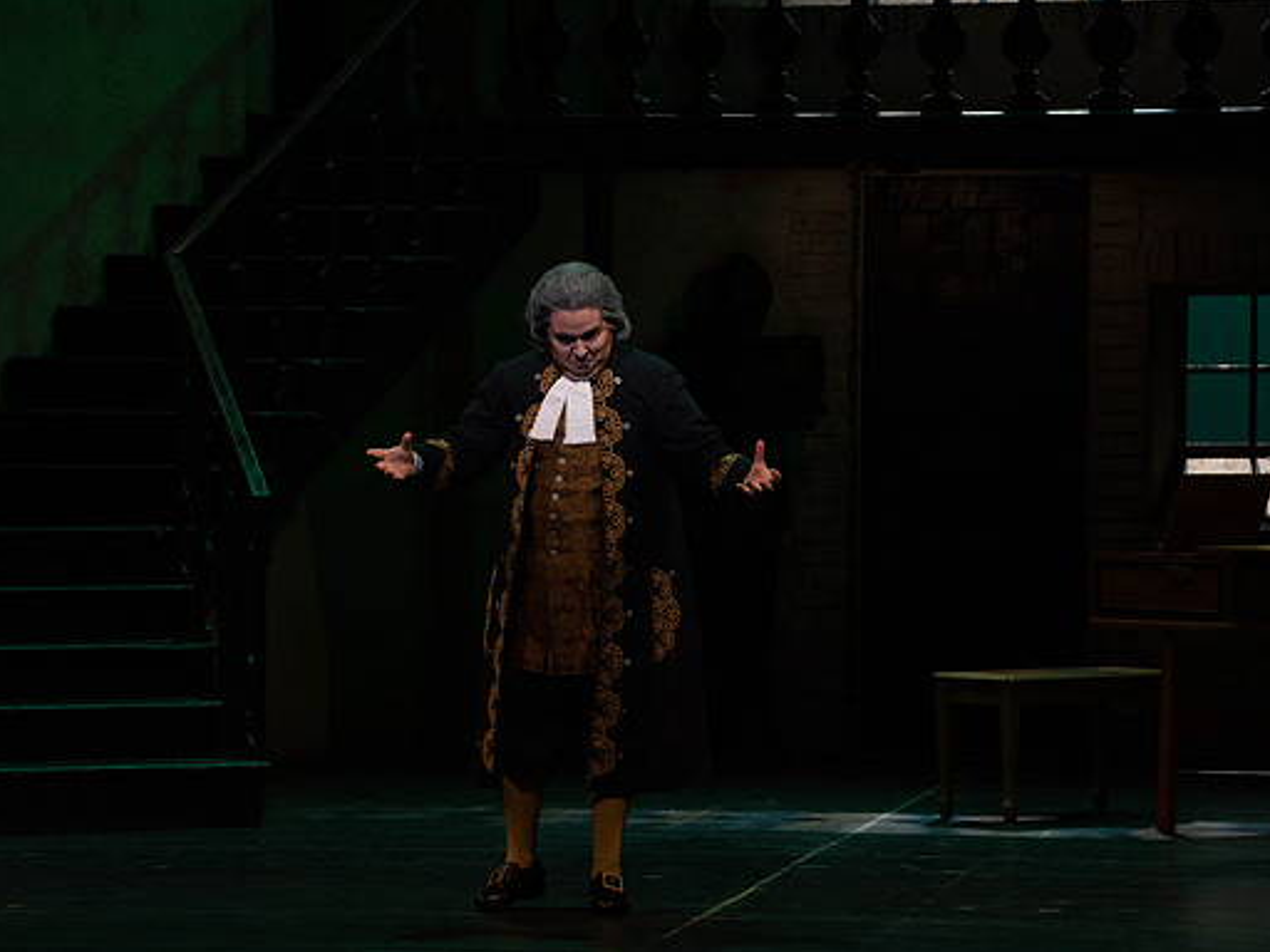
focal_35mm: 195
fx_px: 7154
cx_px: 588
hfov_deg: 10.1
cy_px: 475
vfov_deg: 7.6
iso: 3200
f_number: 9
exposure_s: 1/250
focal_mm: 179
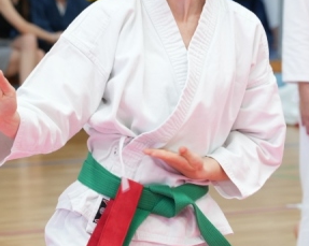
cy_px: 65
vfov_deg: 5.6
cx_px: 185
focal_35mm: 275
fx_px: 2512
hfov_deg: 7.0
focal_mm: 105
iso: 800
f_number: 5.6
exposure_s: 1/80
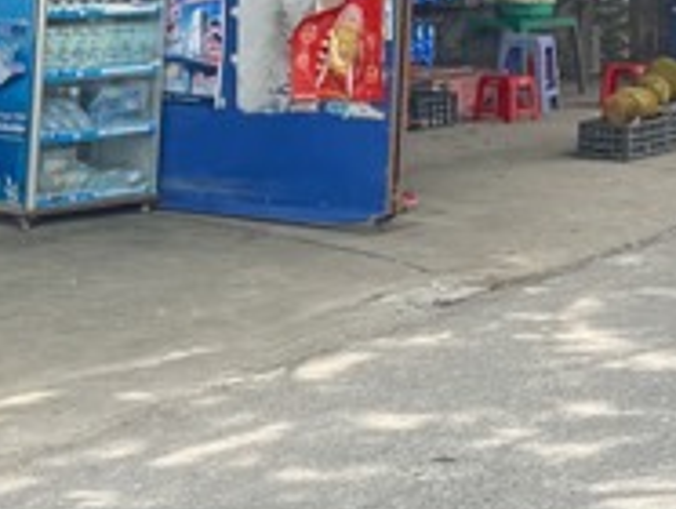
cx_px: 1007
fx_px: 2581
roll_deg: -0.1
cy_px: -18
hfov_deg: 14.0
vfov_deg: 11.1
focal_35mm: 132
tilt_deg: -4.7
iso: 80
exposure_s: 1/338
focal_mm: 6.76
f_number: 1.78
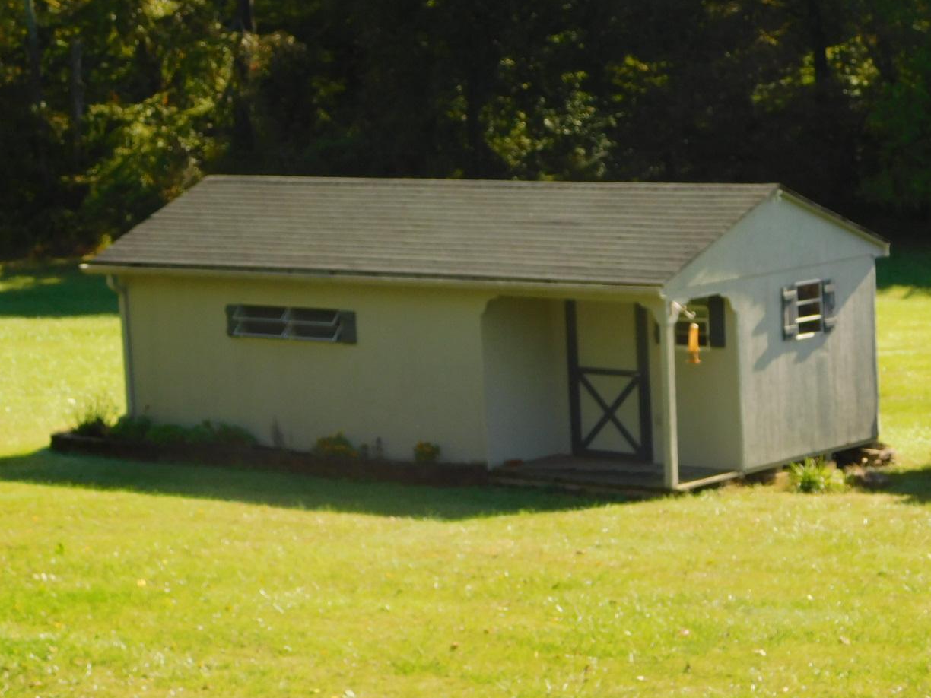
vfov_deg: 12.4
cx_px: 475
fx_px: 3201
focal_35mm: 119
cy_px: 381
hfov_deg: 16.6
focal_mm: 16.1
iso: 125
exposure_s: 1/250
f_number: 4.5
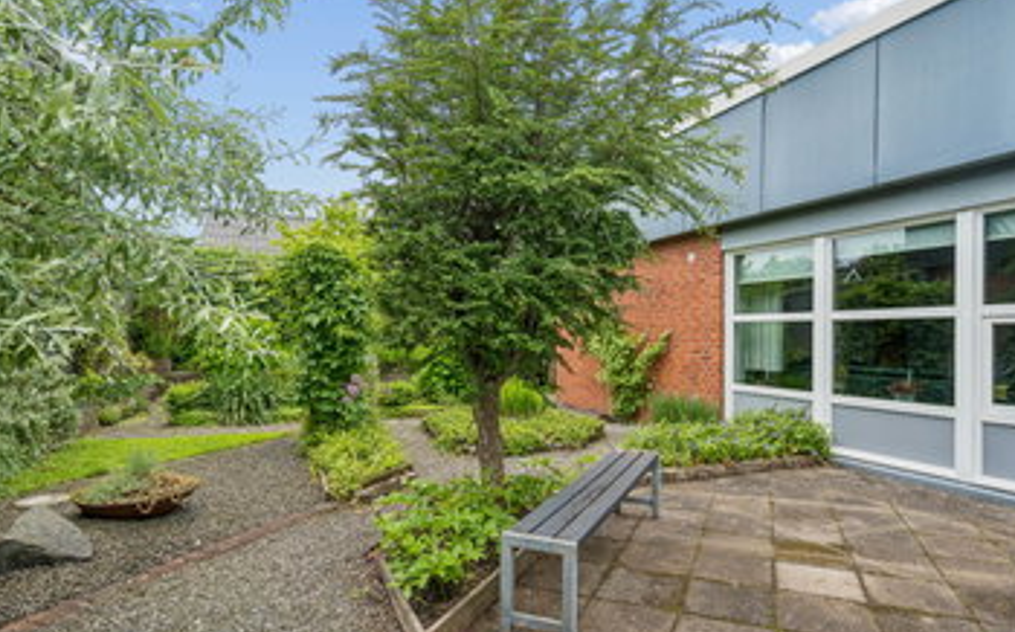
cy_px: 320
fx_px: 580
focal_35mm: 21
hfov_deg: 82.3
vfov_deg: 57.2
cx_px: 519
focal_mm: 18
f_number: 7.1
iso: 1000
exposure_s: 1/1000
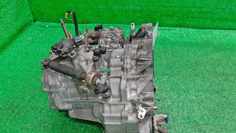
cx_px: 118
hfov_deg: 66.1
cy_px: 86
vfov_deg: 39.8
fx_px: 181
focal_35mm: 29
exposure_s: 1/50
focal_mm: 3.93
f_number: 1.7
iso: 138
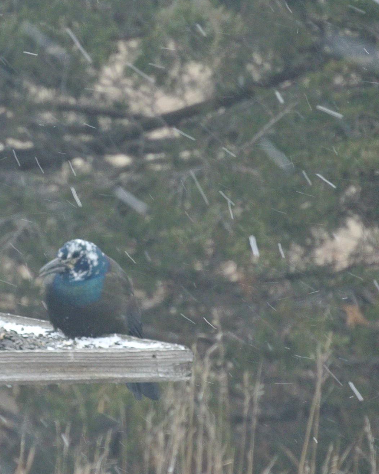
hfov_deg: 1.9
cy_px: 283
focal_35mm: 820
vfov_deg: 2.4
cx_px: 58
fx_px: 11500
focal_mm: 110
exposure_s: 1/60
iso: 200
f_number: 5.6
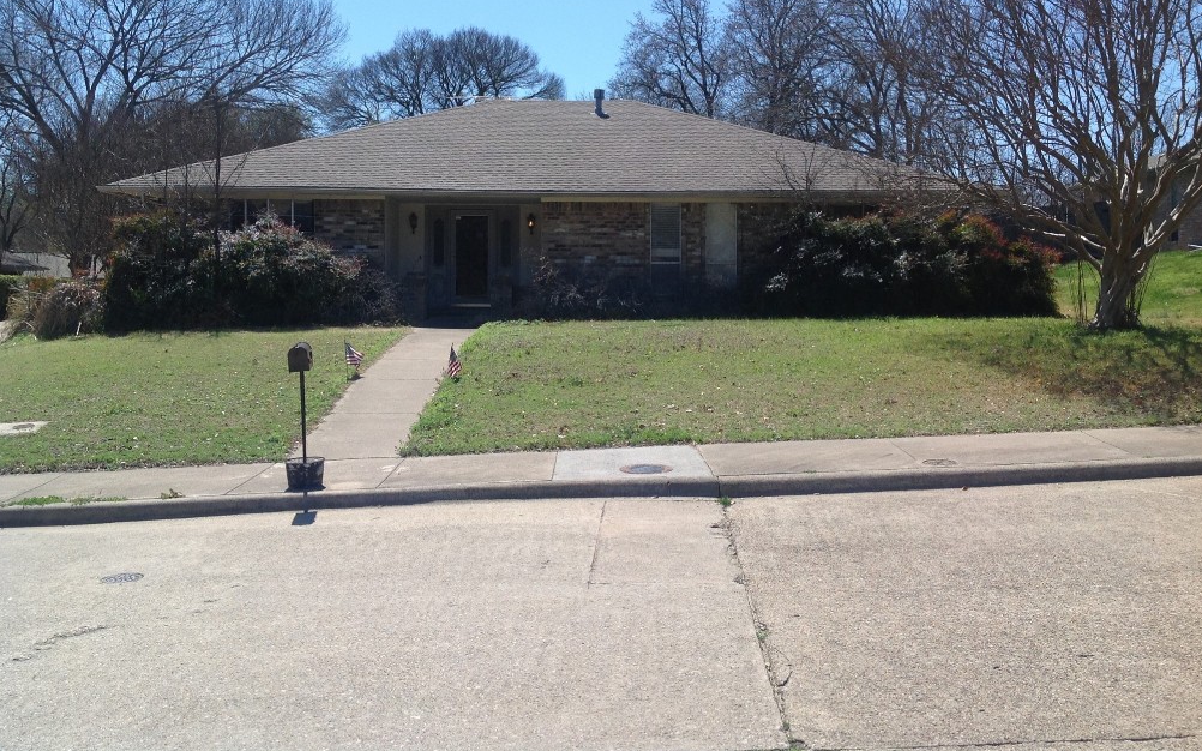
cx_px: 588
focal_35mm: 38
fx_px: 1245
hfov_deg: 51.5
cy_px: 294
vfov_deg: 33.4
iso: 50
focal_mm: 4.28
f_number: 2.4
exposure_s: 1/1592
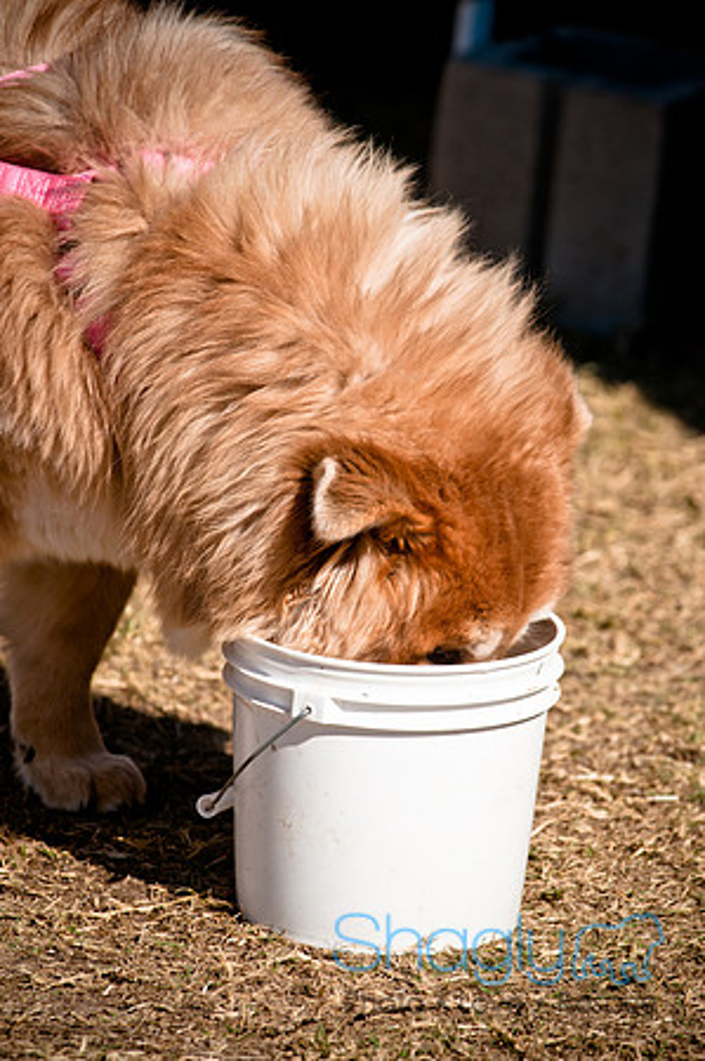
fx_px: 8832
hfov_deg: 4.6
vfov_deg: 6.9
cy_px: 530
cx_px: 352
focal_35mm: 300
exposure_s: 1/1600
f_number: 5
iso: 200
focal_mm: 200
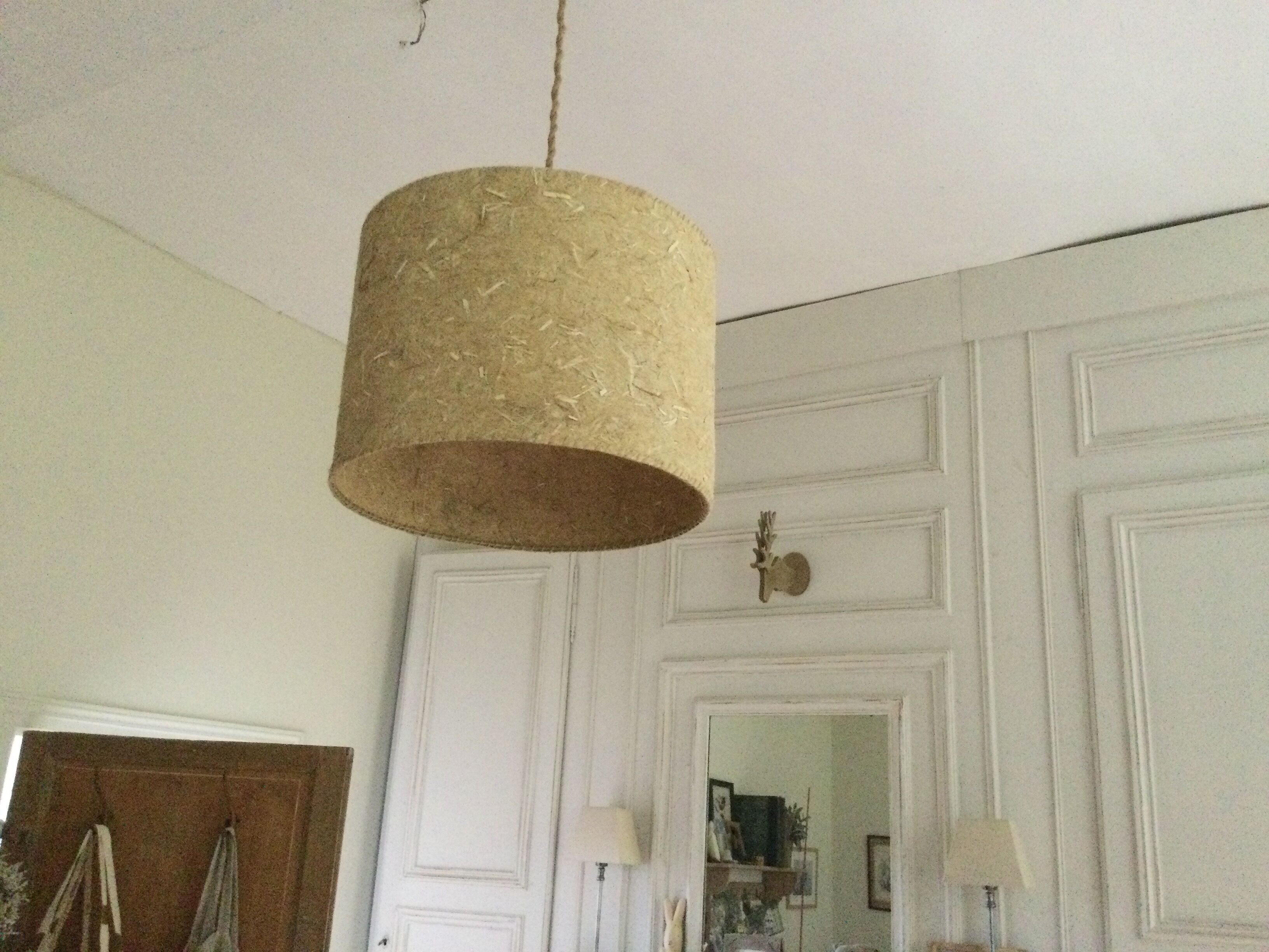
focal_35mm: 31
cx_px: 634
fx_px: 1136
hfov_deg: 58.4
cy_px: 476
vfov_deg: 45.4
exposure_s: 1/17
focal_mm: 3.3
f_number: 2.4
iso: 320
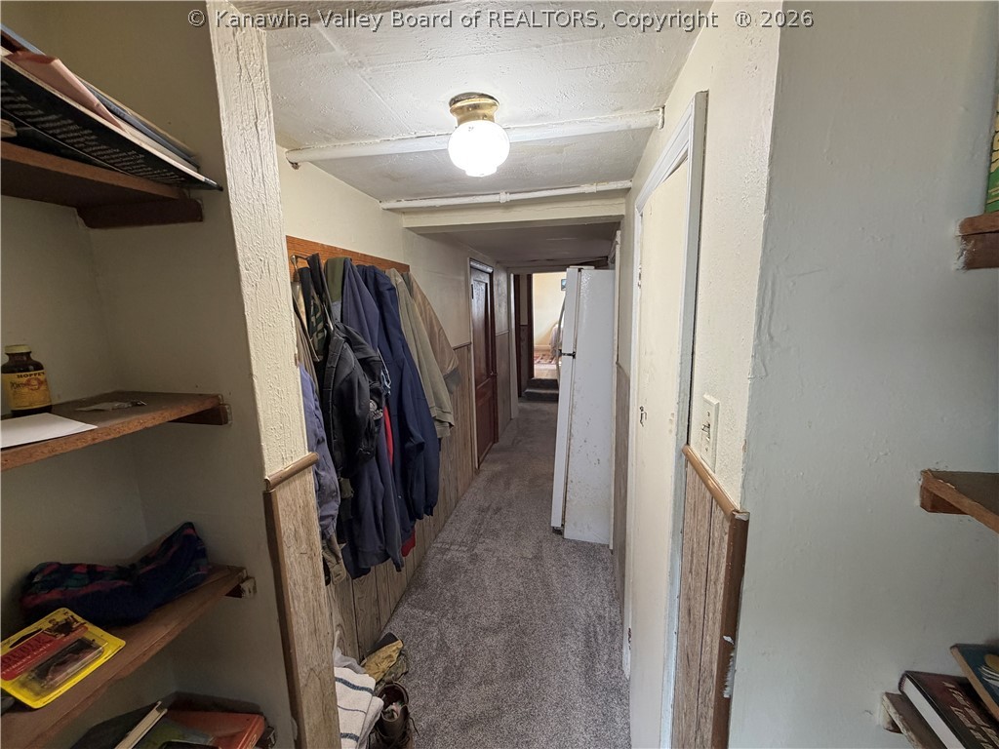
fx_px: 404
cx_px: 500
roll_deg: +1.4
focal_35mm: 14
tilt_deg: -9.8
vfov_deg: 85.7
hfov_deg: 102.1
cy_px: 374
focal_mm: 2.22
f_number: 2.2
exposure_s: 1/60
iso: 250
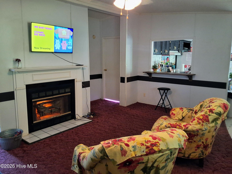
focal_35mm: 28
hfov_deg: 63.4
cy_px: 87
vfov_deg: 49.7
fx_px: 188
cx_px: 116
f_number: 1.9
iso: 250
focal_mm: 2.91
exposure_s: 1/24
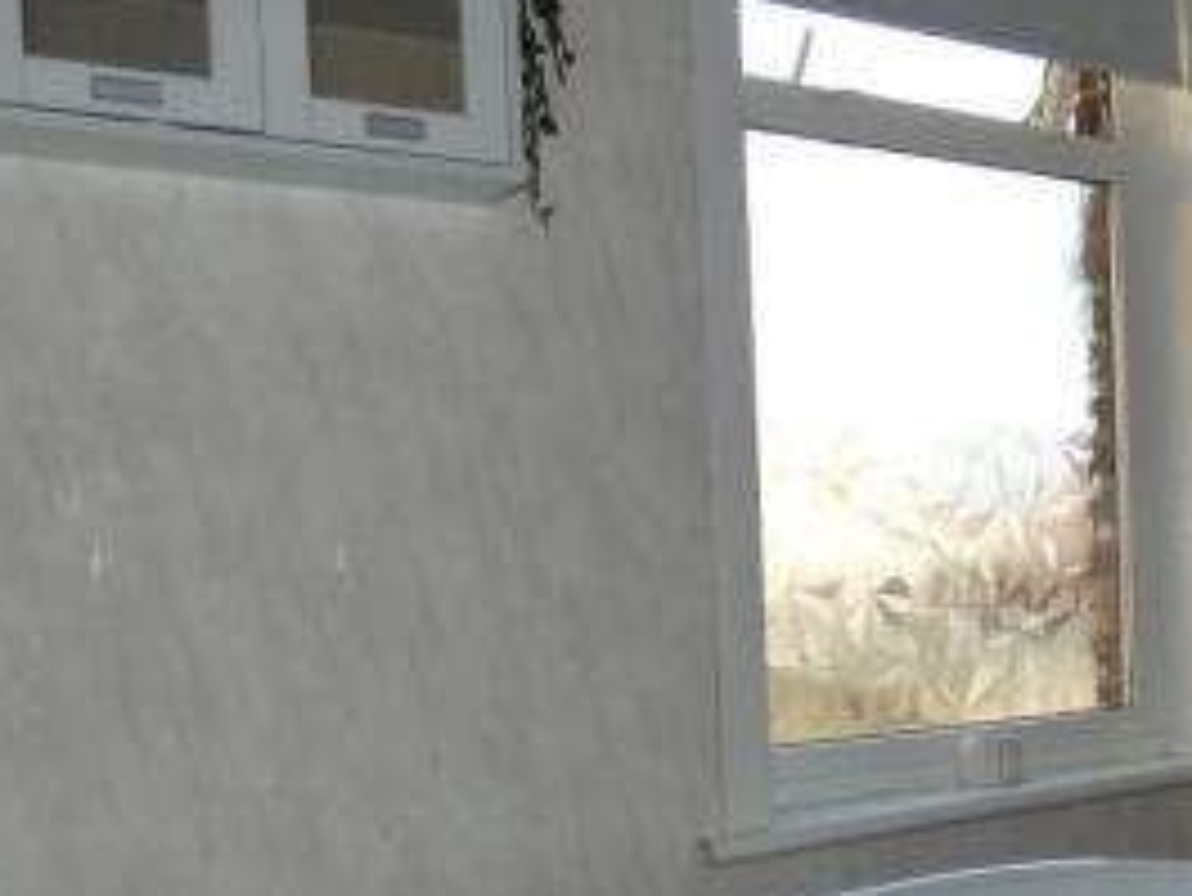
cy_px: 610
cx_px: 965
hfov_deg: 41.0
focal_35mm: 44
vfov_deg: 32.6
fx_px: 1516
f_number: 2.8
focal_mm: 3.6
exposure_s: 1/125
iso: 80
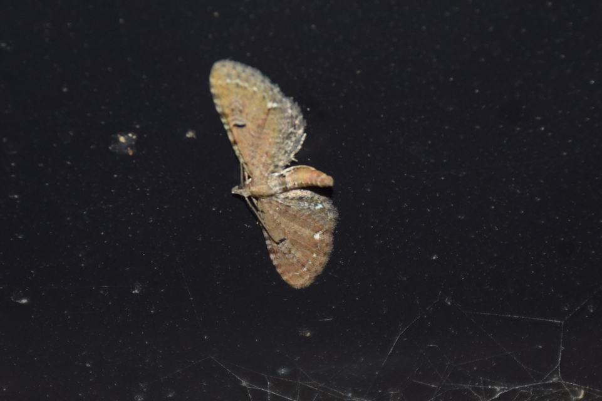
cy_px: 200
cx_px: 301
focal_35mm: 210
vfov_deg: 6.5
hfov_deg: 9.8
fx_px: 3510
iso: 320
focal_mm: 140
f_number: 7.1
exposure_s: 1/60
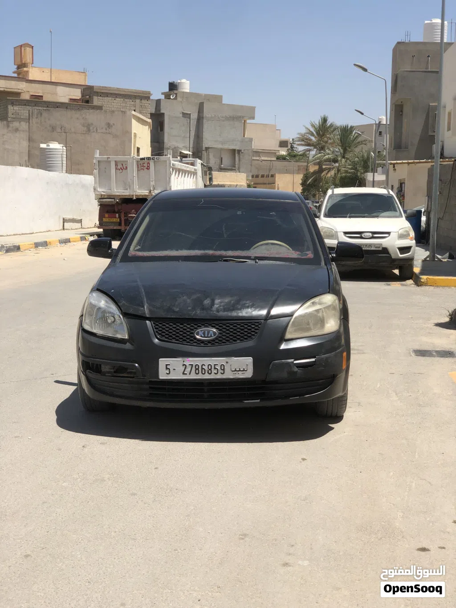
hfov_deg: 28.0
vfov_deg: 36.8
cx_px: 228
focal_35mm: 52
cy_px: 304
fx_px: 913
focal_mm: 6
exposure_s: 1/1333
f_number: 2.4
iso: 16
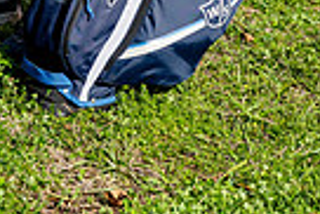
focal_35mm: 132
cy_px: -280
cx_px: 56
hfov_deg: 15.4
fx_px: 1175
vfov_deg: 9.4
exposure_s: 1/250
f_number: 5.6
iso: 800
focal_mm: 40
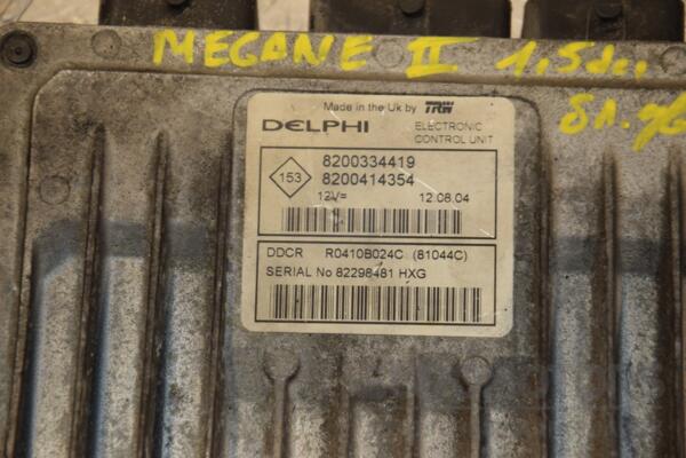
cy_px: 229
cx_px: 343
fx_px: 3001
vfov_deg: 8.7
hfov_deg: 13.0
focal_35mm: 158
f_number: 7.1
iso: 800
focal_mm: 105
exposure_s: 1/200
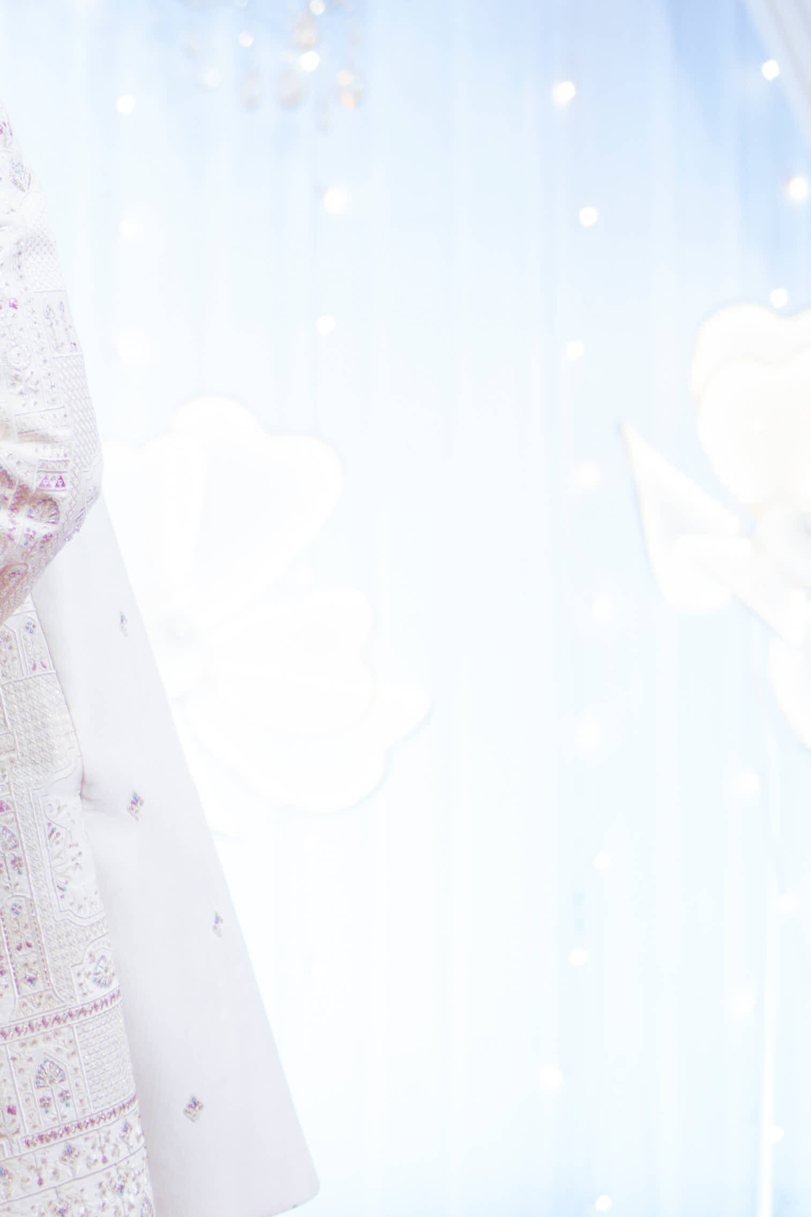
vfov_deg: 18.9
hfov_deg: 12.2
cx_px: -364
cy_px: 558
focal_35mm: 108
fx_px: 3649
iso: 320
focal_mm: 35
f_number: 1.4
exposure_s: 1/500
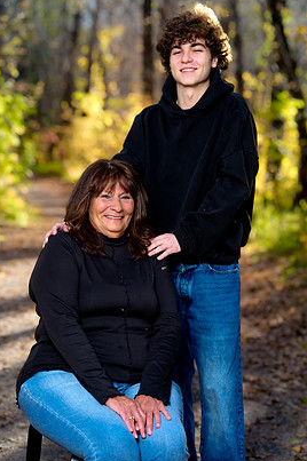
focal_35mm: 95
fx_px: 1217
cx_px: 167
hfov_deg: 14.4
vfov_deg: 21.5
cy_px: 229
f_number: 3.2
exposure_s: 1/160
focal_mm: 85
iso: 640
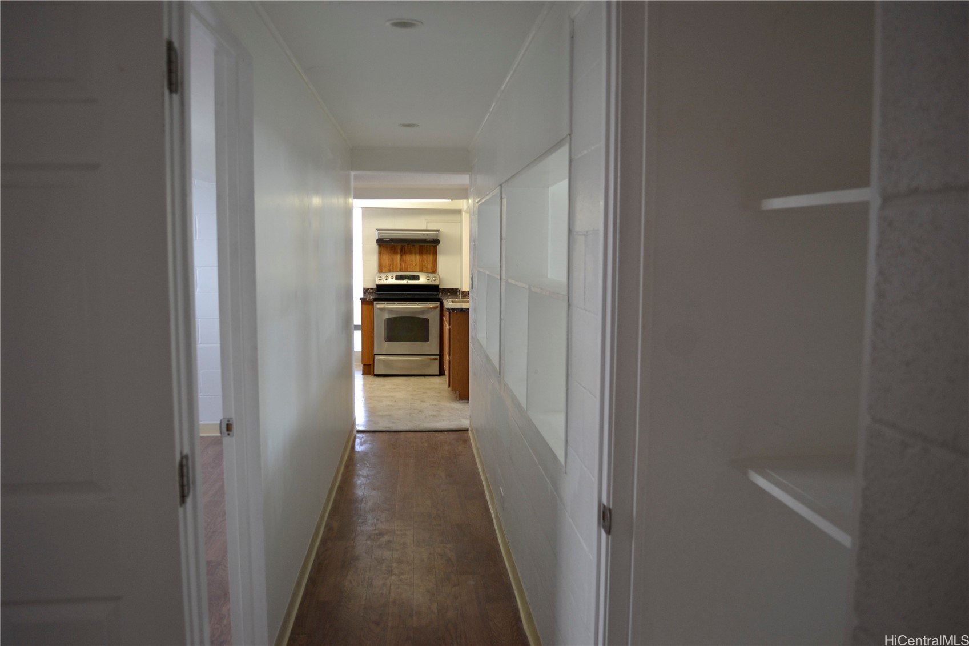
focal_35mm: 27
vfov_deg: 47.9
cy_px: 323
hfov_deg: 67.4
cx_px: 484
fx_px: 727
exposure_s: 1/40
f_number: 3.5
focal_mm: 18
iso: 400
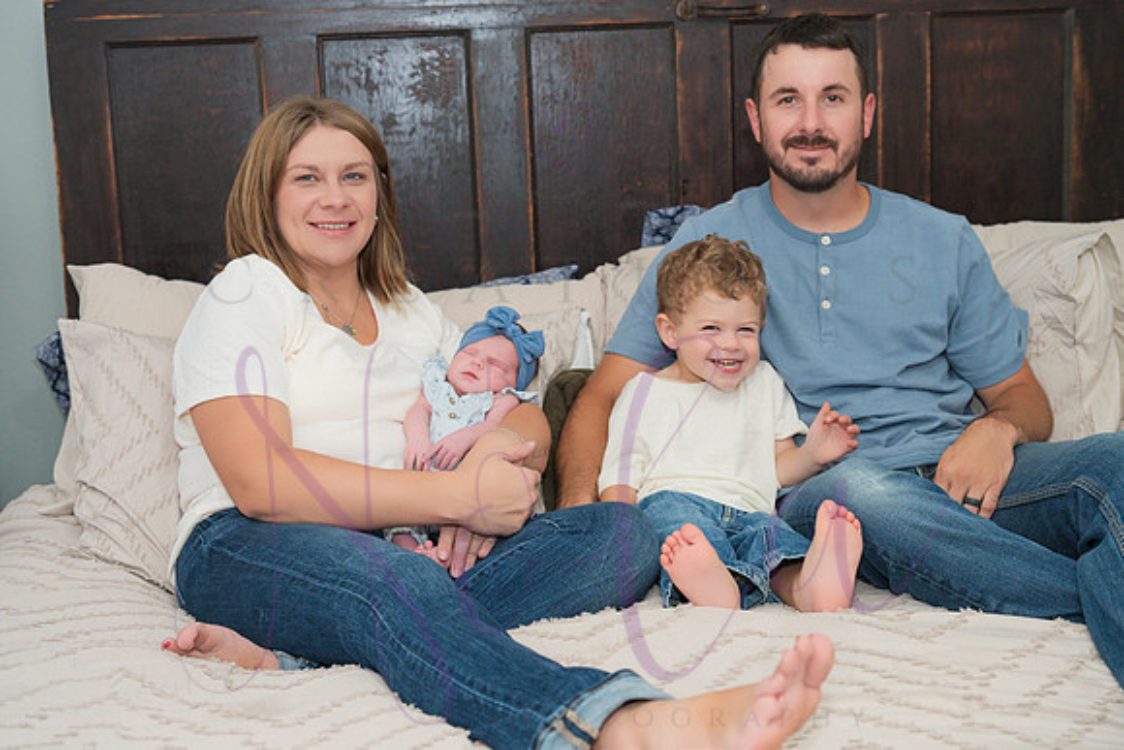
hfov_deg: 45.4
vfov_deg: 31.2
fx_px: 1343
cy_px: 375
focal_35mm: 43
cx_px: 562
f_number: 4
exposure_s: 1/320
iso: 800
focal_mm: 43
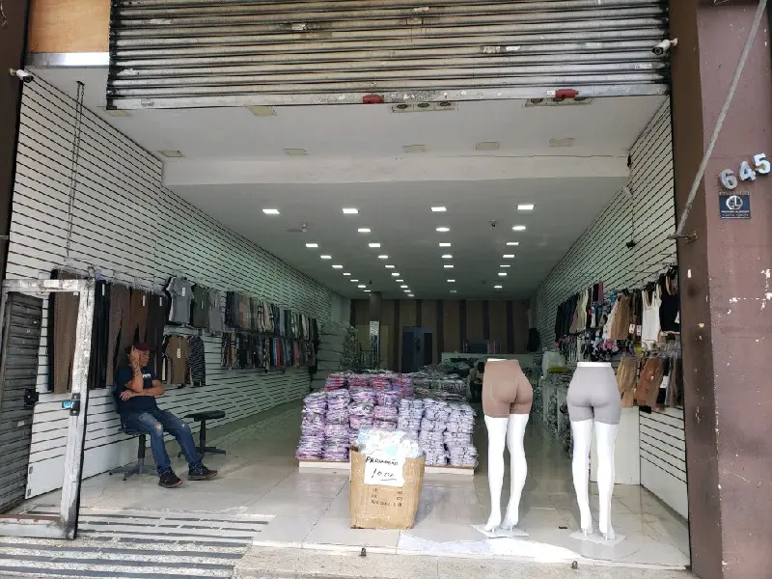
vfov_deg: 53.1
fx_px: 580
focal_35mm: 26
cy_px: 290
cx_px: 386
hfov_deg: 67.3
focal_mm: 4.3
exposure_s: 1/120
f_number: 2.4
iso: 100
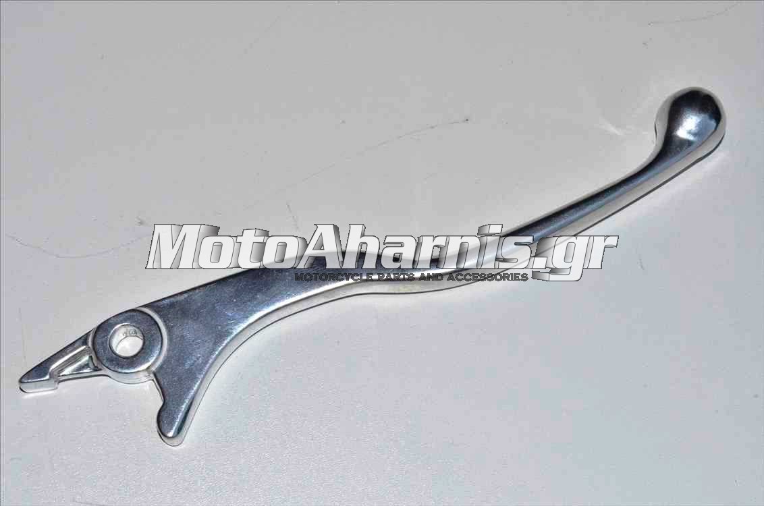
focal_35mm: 82
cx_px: 382
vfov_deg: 16.5
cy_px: 253
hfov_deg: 24.7
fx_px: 1747
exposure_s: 1/100
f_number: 20
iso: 160
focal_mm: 55
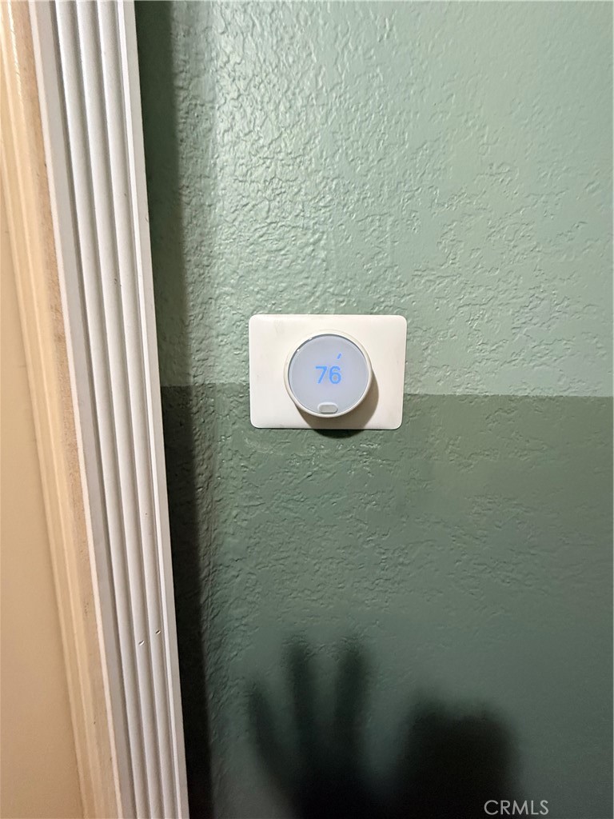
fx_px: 331
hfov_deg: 85.7
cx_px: 307
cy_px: 410
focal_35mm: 14
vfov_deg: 102.1
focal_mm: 2.22
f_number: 2.2
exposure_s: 1/60
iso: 640
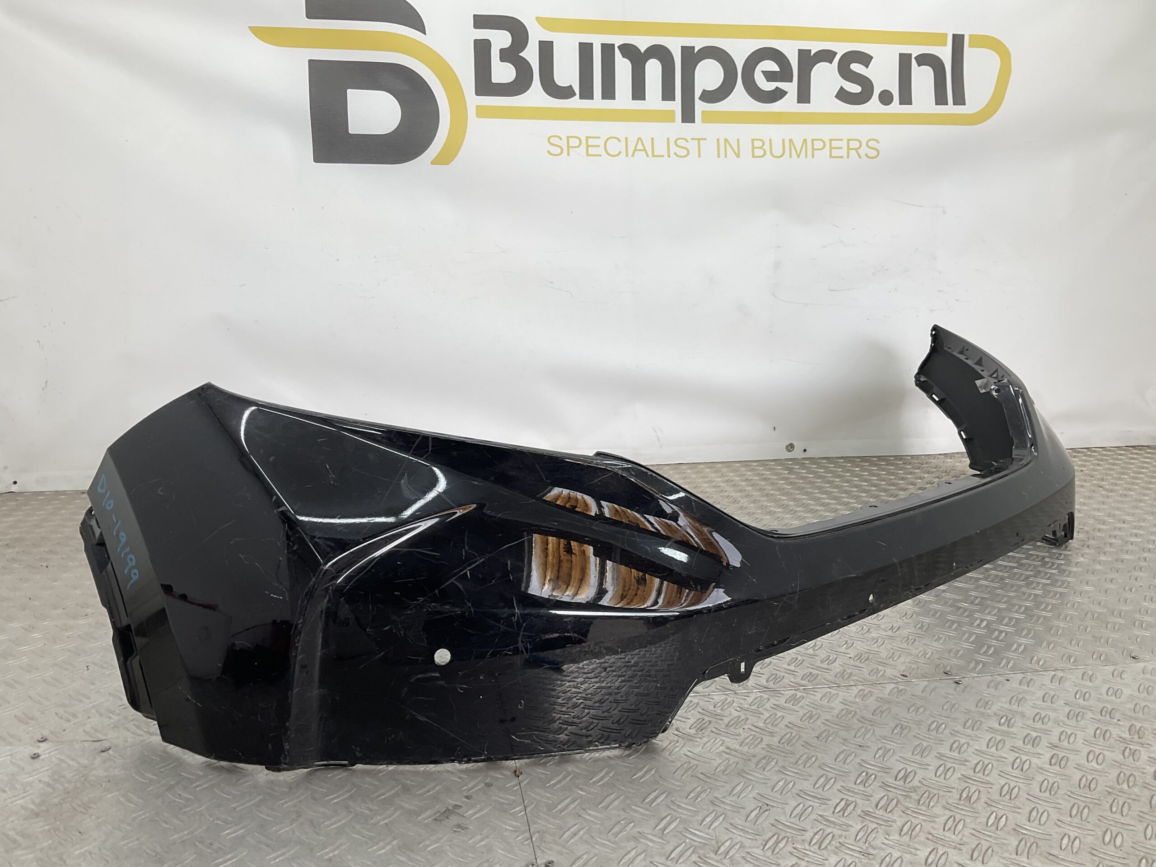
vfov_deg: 48.2
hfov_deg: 61.7
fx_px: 968
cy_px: 434
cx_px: 578
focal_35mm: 29
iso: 16
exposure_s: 1/128
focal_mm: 3
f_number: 1.8
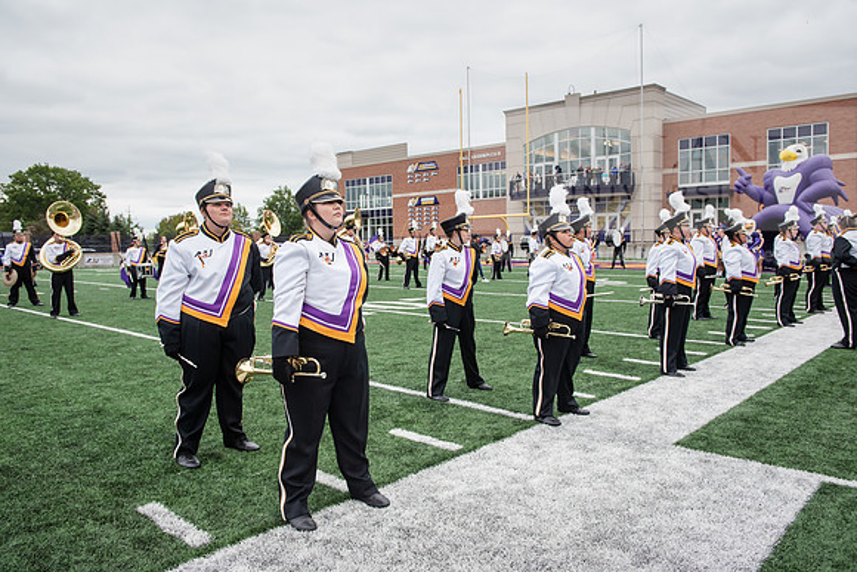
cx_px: 428
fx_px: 667
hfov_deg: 65.5
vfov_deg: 46.4
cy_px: 286
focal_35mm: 28
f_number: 5.6
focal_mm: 28
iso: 640
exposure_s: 1/640
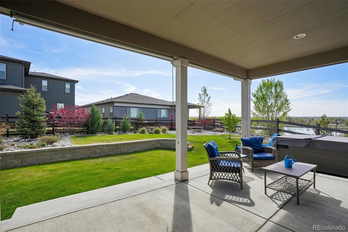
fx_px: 155
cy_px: 116
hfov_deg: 96.7
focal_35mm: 16
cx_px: 174
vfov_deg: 73.7
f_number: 11
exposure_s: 1/640
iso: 400
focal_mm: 16
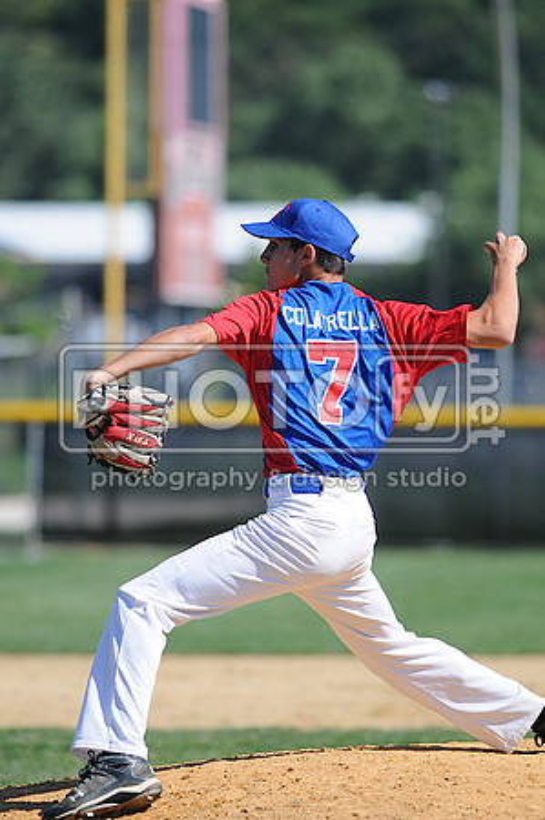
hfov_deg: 3.0
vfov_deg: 4.6
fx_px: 10242
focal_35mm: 450
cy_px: 410
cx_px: 272
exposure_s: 1/1600
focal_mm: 300
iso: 200
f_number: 4
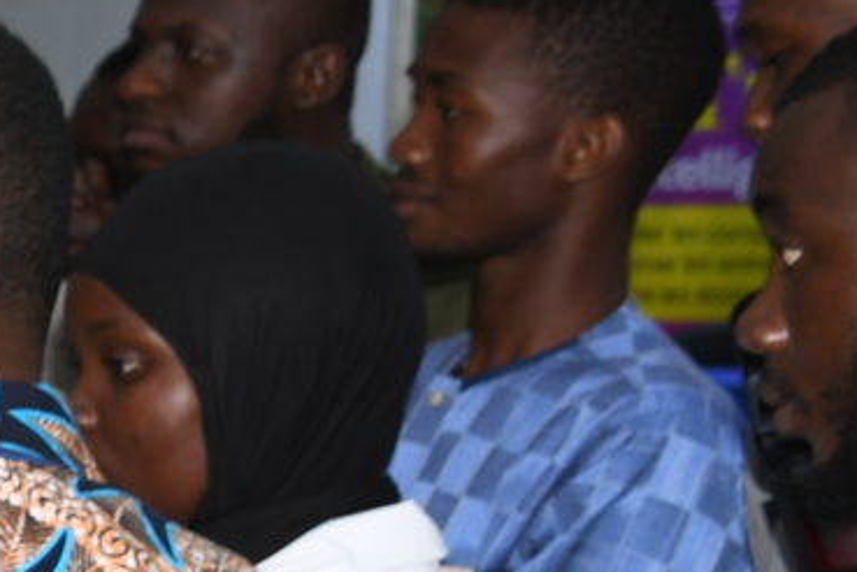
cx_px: -1463
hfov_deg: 9.5
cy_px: 743
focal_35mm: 183
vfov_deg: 7.4
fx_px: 4356
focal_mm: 22
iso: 200
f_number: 3.5
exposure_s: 1/60
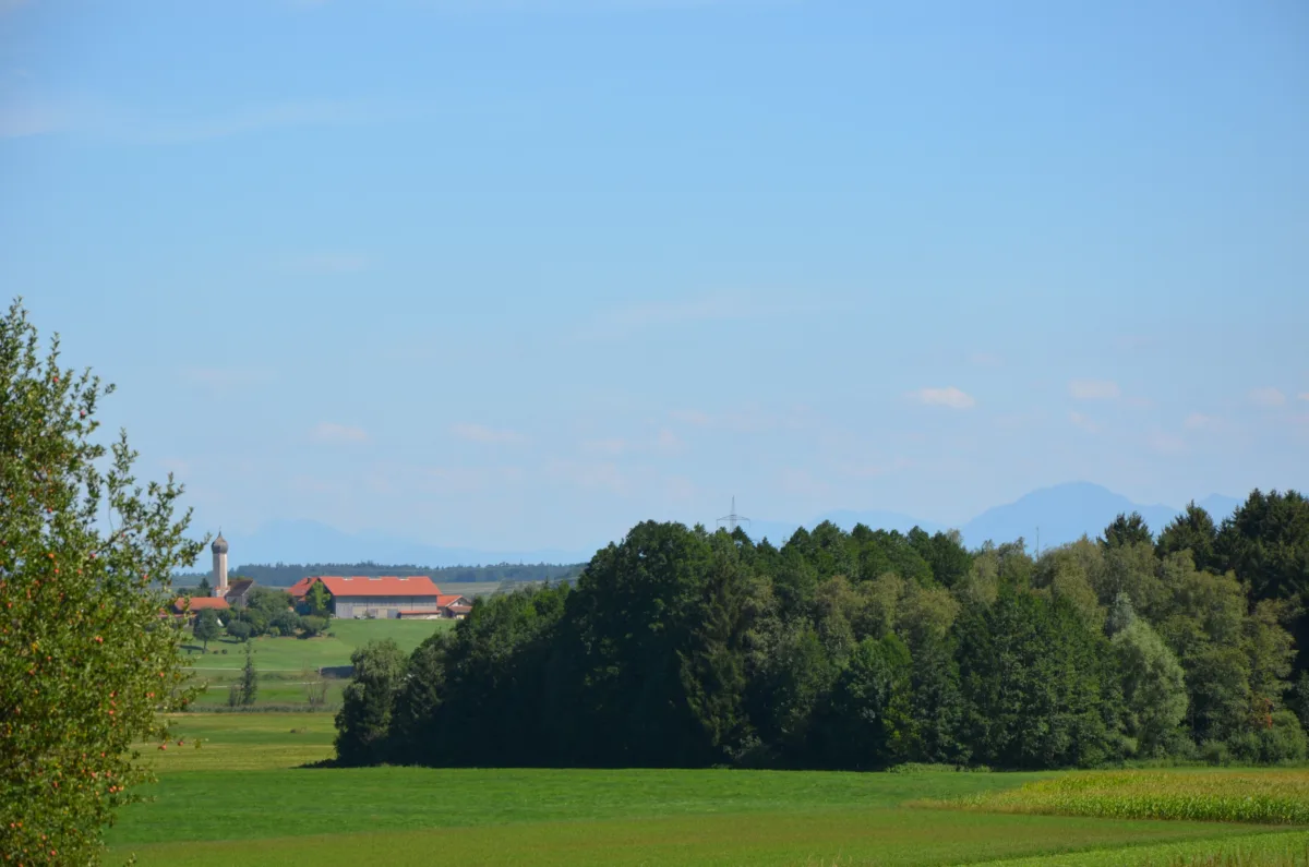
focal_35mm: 158
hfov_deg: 13.1
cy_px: 434
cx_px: 654
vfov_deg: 8.7
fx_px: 5715
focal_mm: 105
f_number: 8
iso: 100
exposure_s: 1/250
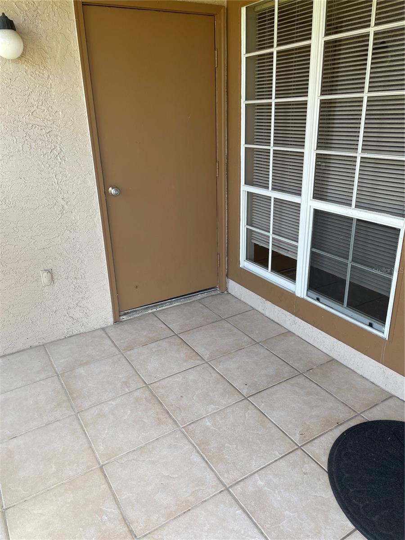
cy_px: 270
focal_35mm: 26
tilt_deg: -21.5
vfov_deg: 67.3
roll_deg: +2.0
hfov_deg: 53.1
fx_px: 406
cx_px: 202
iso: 40
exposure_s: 1/121
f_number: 1.6
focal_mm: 4.2
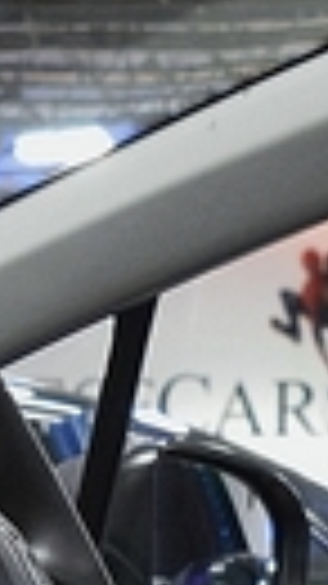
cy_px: 1042
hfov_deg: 5.4
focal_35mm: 222
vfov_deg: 9.3
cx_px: 355
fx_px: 3437
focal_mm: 18
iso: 2200
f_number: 3.5
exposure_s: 1/60
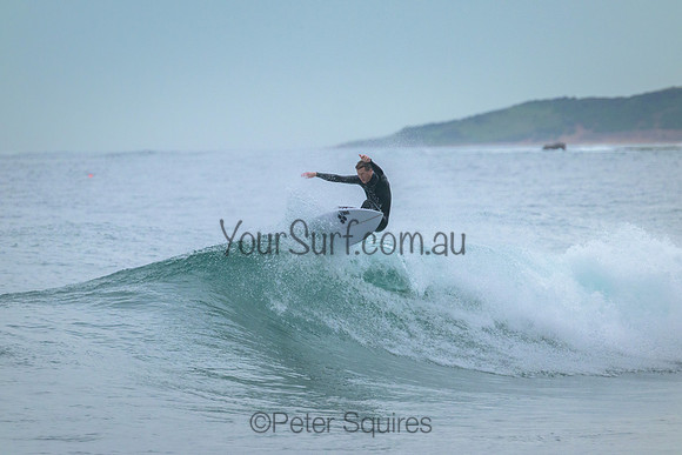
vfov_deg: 2.2
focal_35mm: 620
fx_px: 11748
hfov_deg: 3.3
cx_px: 341
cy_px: 228
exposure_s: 1/1250
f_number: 11
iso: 3200
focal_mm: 620
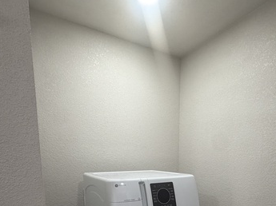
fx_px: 207
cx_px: 158
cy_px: 188
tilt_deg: -8.0
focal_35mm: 26
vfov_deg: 47.3
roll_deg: +1.3
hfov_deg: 67.0
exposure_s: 1/120
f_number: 2.2
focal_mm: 2.22
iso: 320
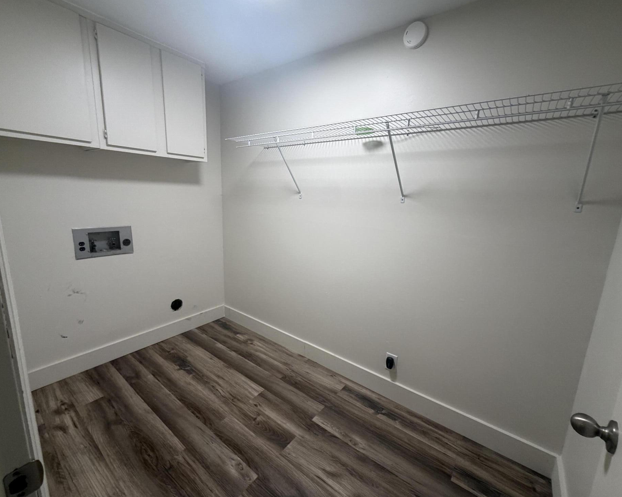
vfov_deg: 84.0
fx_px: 276
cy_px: 249
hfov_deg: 96.8
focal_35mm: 15
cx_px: 311
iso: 200
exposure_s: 1/60
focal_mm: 2.22
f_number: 2.2
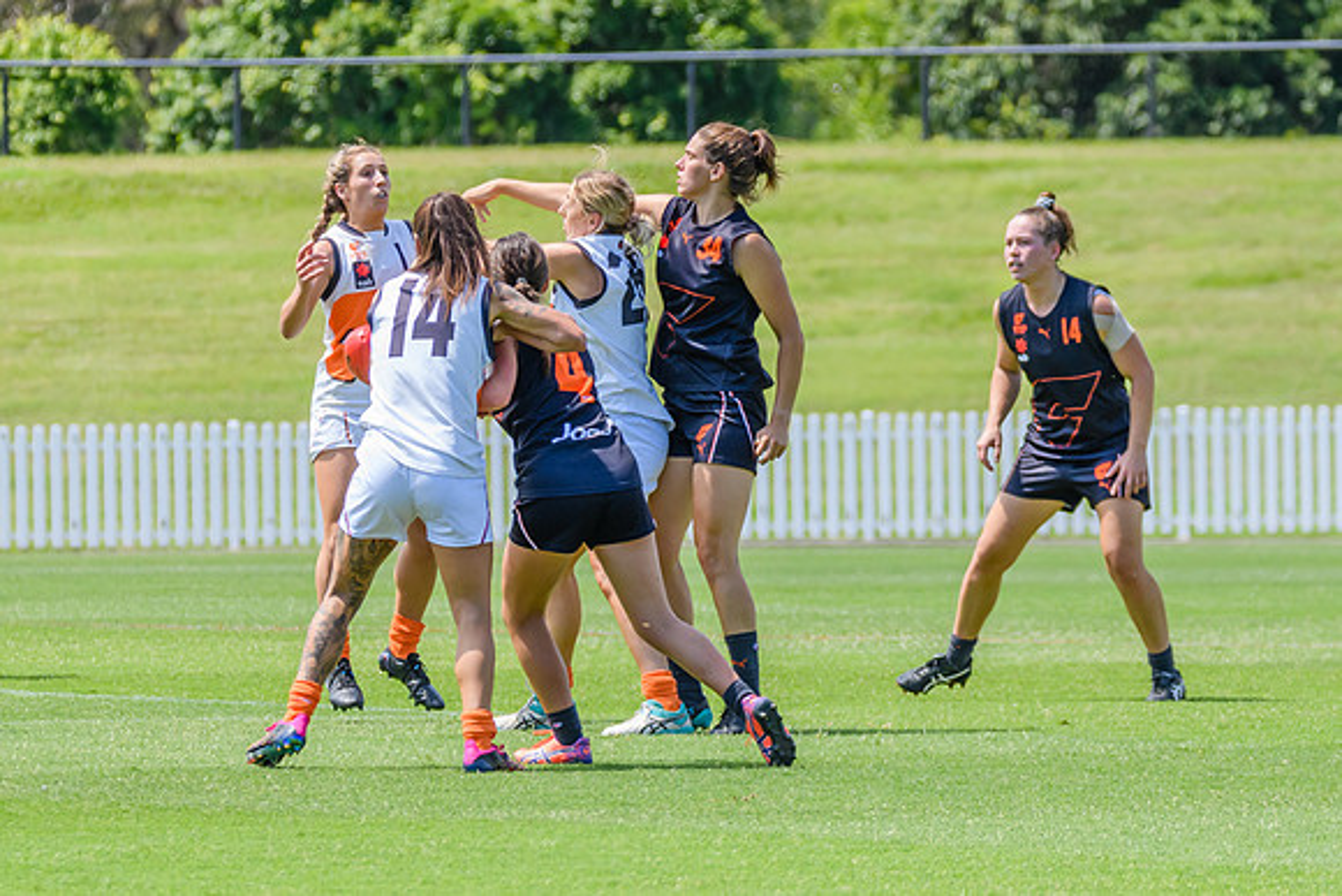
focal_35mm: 500
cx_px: 670
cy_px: 406
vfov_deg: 2.8
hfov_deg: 4.1
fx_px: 18650
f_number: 7.1
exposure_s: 1/1600
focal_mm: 250
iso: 800
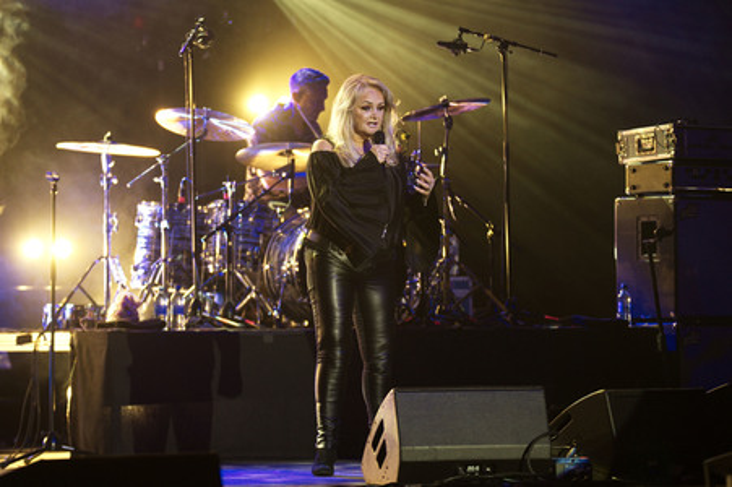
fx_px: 2845
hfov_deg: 14.7
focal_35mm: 140
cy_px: 244
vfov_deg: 9.8
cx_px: 366
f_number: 2.8
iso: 1600
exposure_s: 1/320
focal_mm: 140
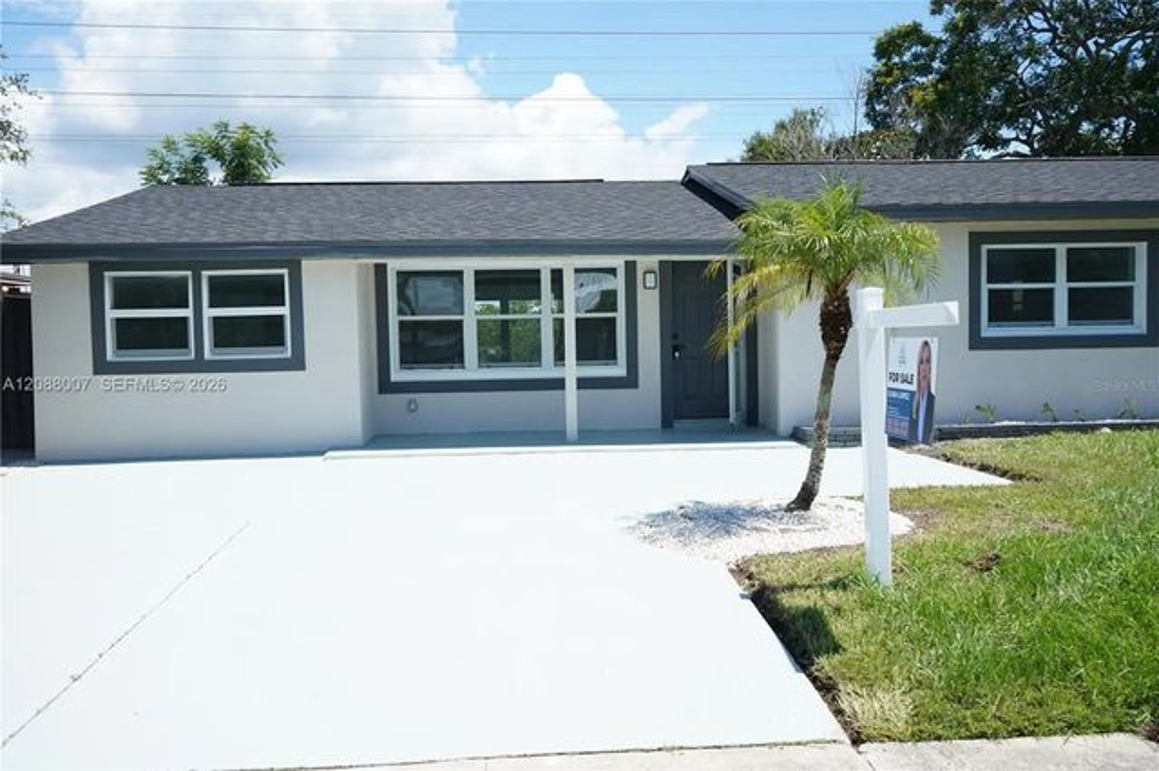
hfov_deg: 60.3
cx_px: 580
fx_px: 997
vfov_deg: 42.3
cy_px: 386
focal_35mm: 31
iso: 125
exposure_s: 1/200
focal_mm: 31
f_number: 8
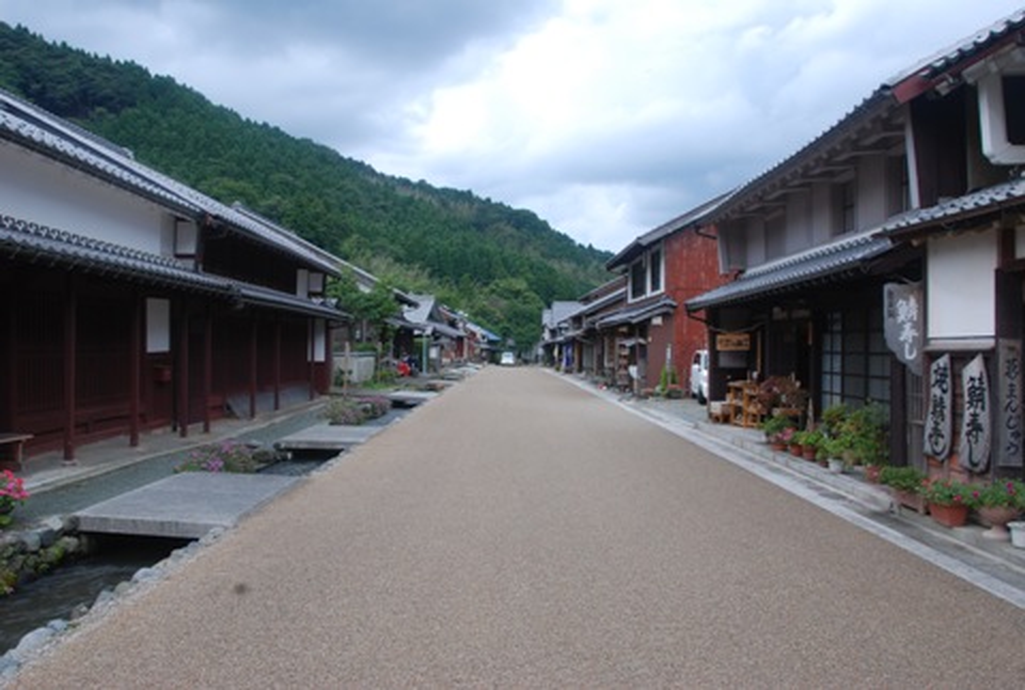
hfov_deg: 61.8
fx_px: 857
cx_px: 512
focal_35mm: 30
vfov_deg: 43.9
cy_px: 345
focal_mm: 20
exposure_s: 1/30
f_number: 10
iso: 100
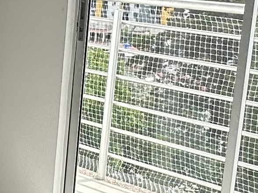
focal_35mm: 96
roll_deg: -2.8
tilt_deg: -11.2
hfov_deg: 19.4
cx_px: -42
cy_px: 96
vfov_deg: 15.4
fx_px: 716
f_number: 2.2
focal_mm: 2.22
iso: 40
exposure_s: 1/658
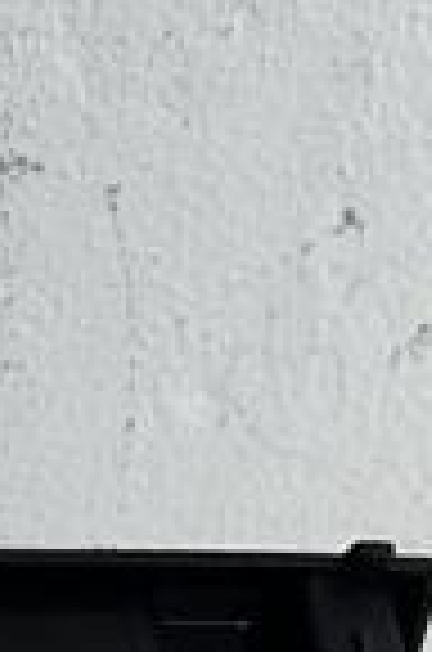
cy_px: 1039
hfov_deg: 5.8
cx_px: -747
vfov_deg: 9.0
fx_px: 3997
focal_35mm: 221
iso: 64
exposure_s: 1/100
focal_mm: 6.86
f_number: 1.78
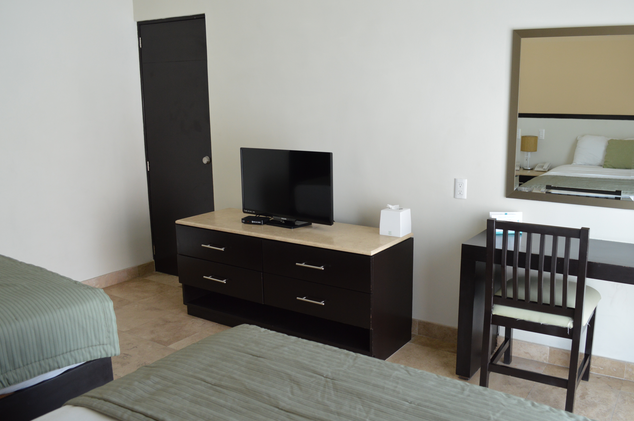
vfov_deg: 42.3
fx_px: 545
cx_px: 358
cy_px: 212
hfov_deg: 60.1
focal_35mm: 31
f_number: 4.5
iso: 400
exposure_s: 1/80
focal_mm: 18
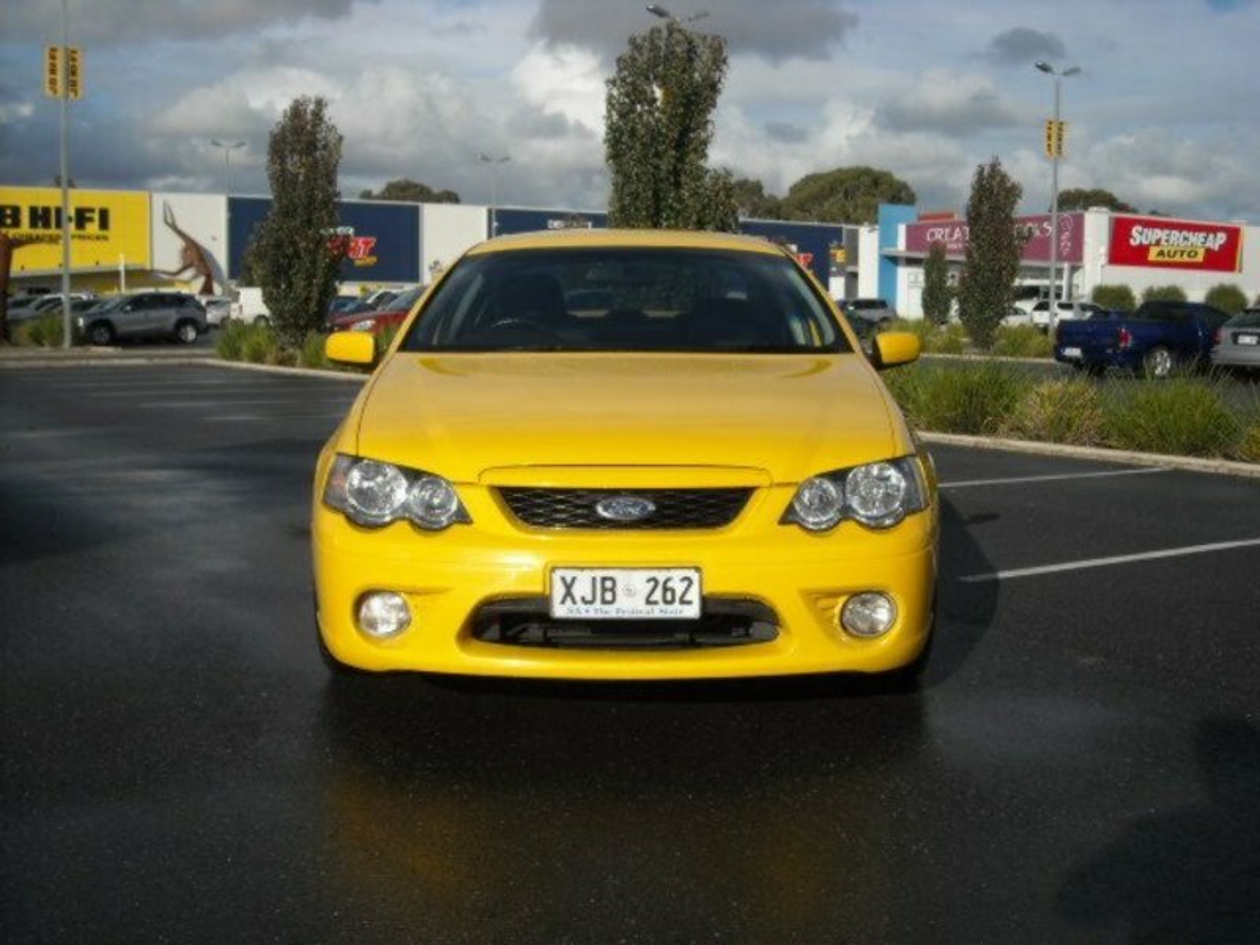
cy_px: 472
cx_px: 630
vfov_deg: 32.9
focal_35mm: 44
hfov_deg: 42.9
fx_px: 1602
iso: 64
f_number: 6.1
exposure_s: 1/419
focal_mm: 7.1
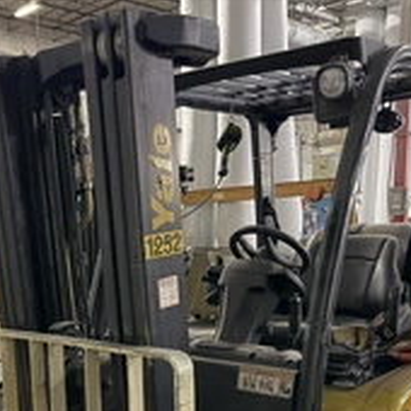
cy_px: 360
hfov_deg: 33.5
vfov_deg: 32.5
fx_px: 672
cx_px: 114
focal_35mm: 50
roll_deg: +2.0
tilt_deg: -10.8
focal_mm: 6.76
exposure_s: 1/20
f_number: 1.78
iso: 1600
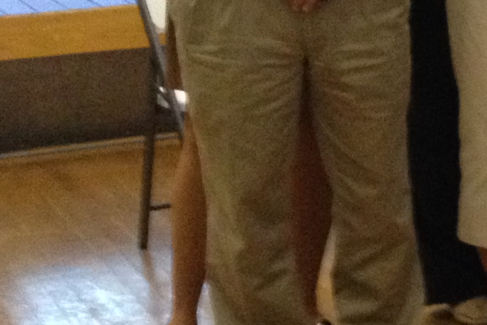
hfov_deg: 11.3
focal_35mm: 161
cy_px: 24
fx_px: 2178
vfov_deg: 8.5
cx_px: 1048
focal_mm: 4.28
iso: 400
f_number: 2.4
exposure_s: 1/17
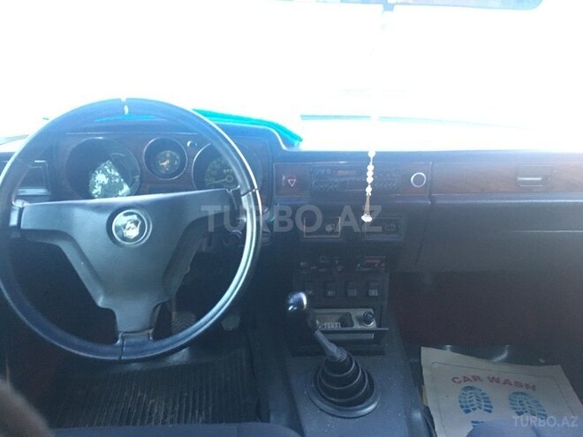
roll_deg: -1.6
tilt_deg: -17.4
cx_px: 292
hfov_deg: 61.7
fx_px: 488
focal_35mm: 29
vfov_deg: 48.2
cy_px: 218
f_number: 2.2
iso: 400
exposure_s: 1/17
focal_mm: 4.15
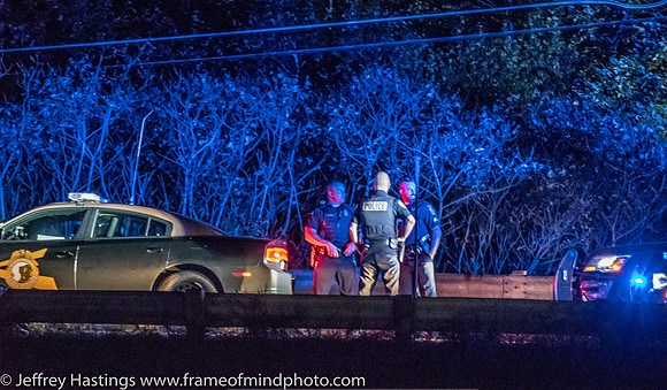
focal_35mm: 296
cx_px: 333
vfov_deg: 4.2
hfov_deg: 7.2
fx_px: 5287
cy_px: 169
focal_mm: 190
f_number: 5.6
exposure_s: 1/20
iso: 16000
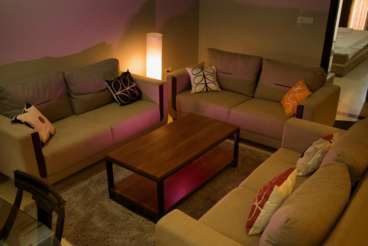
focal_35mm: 35
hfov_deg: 54.4
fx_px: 358
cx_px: 184
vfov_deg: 37.9
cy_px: 123
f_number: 5
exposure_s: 1/800
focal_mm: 35
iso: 16000
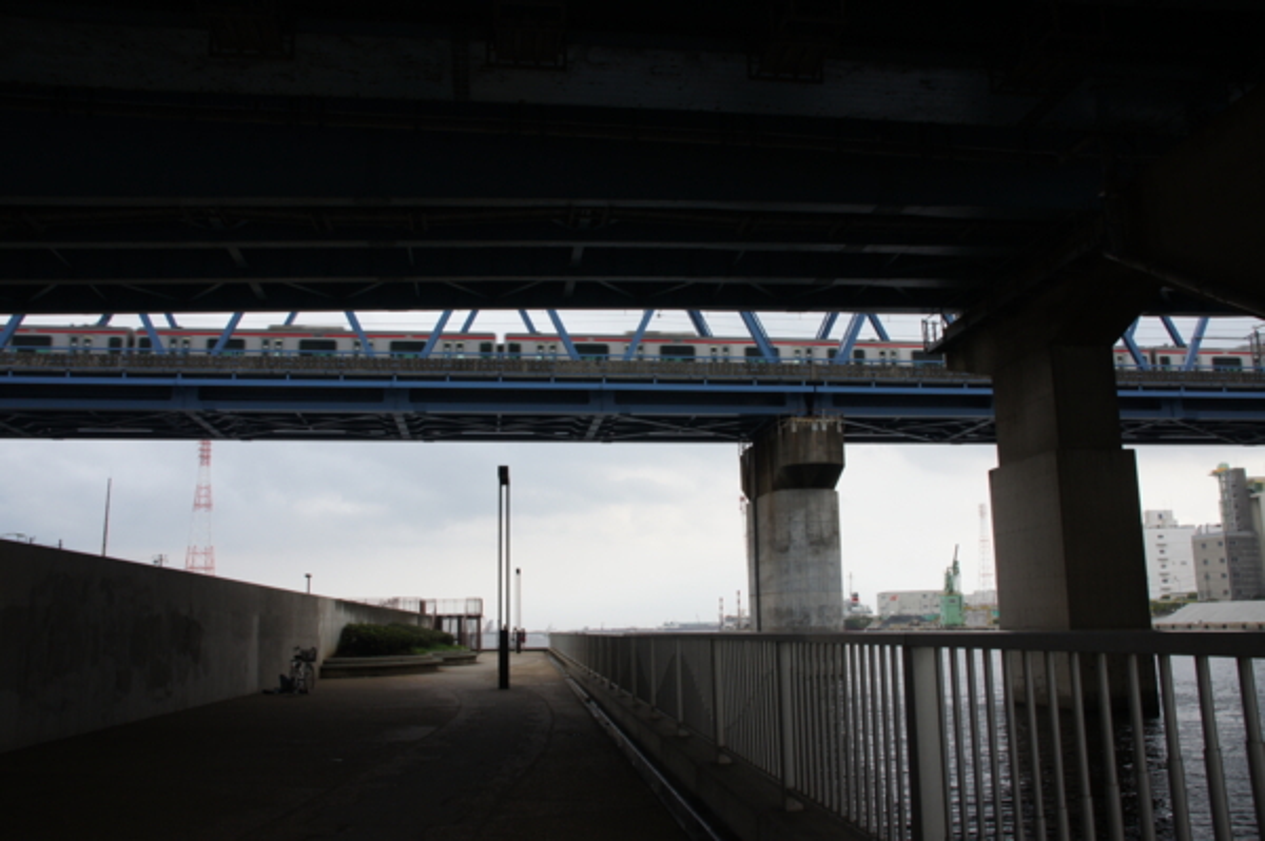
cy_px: 420
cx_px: 632
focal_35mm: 27
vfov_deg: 47.9
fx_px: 948
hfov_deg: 67.4
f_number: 10
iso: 200
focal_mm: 18
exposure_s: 1/125
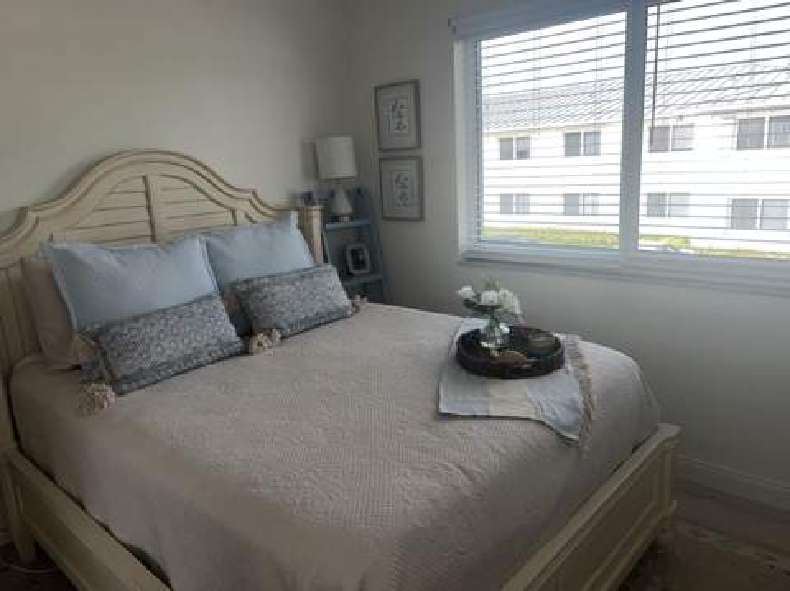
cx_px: 395
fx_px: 593
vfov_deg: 53.0
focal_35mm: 26
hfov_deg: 67.4
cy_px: 296
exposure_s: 1/399
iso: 32
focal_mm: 5.7
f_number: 1.5
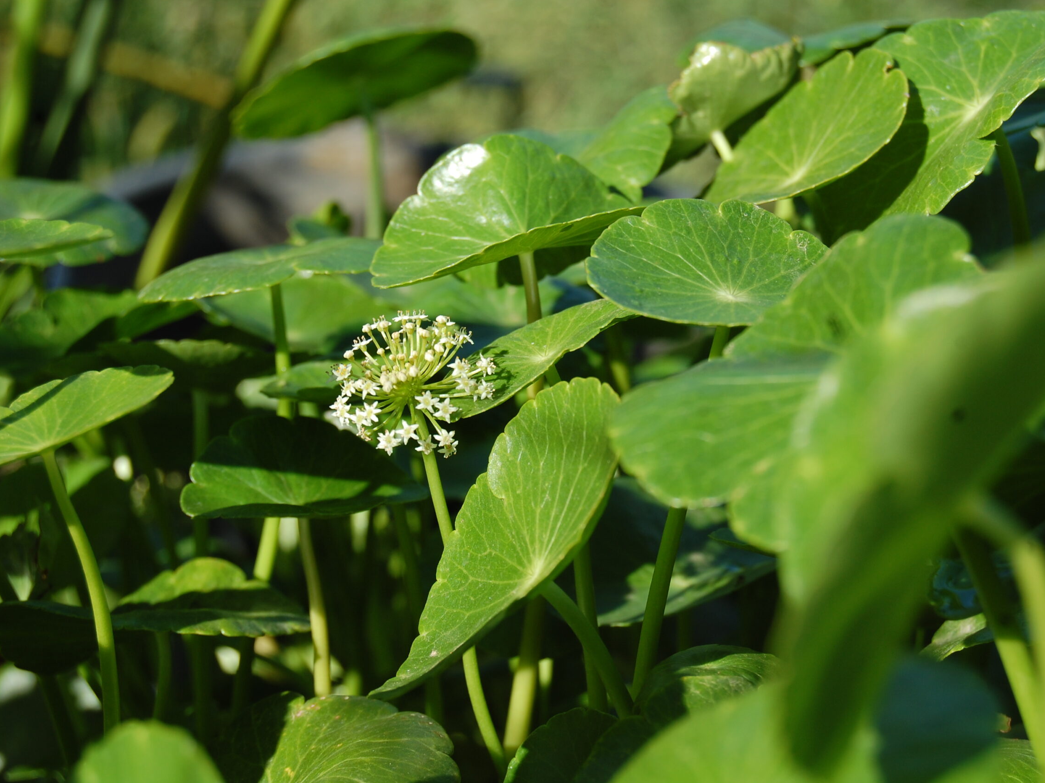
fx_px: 2703
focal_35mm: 90
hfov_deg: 21.9
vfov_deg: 16.5
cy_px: 392
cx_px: 589
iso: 200
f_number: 8
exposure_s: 1/250
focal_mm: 55
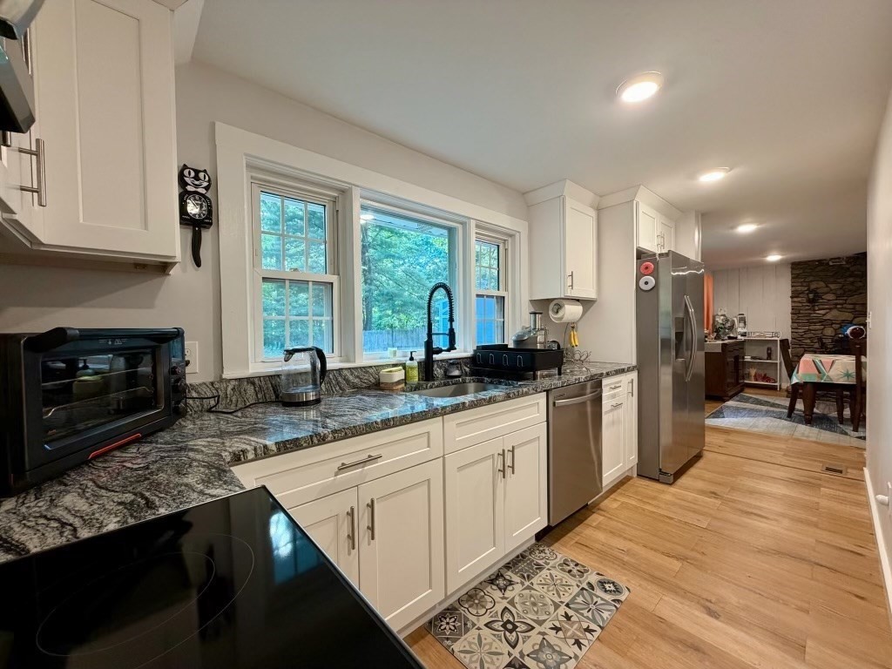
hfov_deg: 102.1
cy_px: 334
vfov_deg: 85.7
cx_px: 446
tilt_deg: -1.6
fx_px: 361
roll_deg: +1.4
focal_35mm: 14
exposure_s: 1/60
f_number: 2.2
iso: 200
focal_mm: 2.22
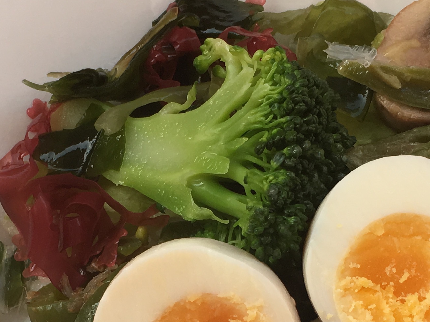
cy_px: 327
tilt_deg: -65.7
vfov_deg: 16.1
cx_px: 179
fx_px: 1118
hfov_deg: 21.8
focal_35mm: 90
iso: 40
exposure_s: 1/100
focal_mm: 4.15
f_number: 2.2
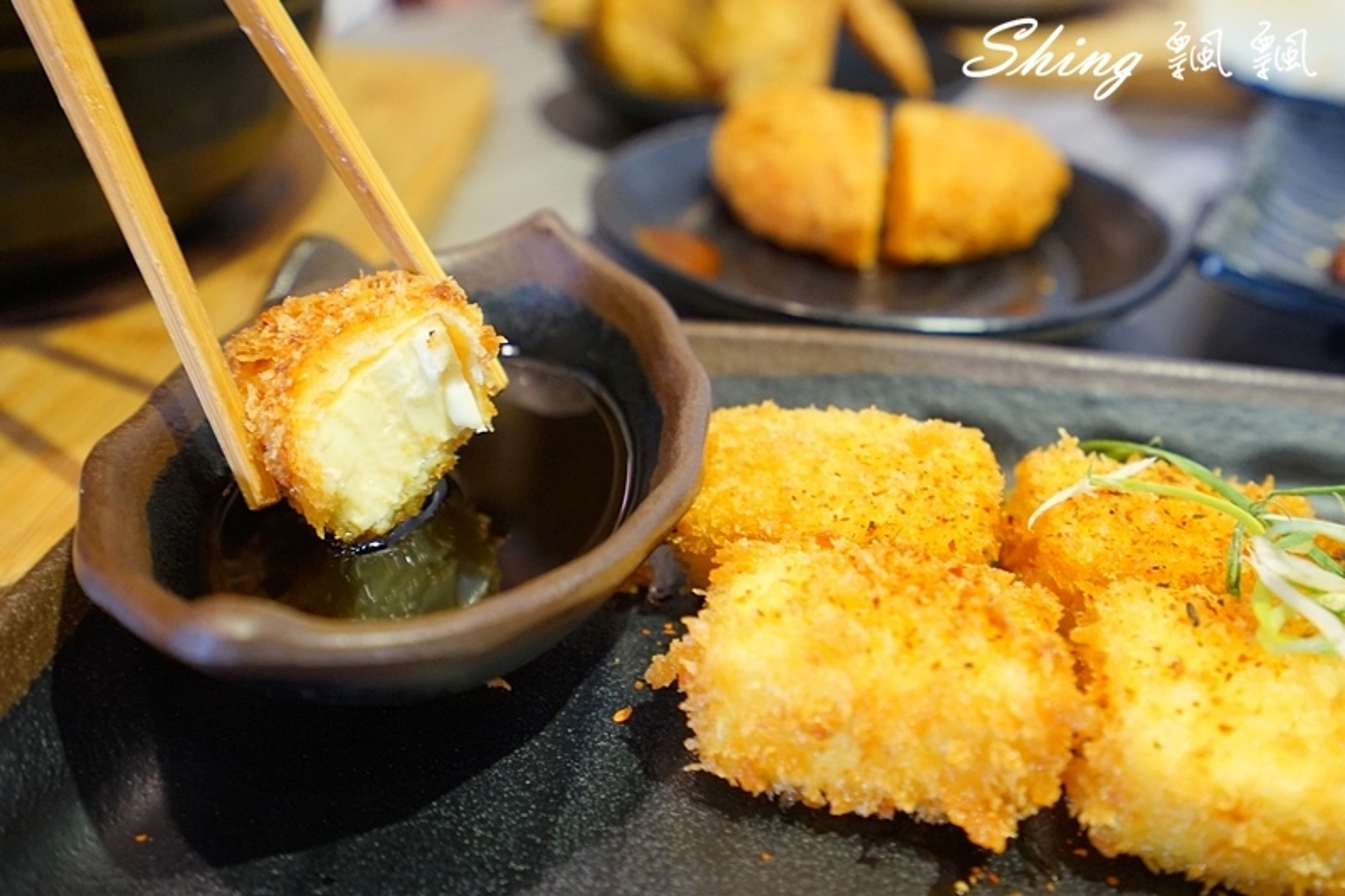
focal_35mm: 35
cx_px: 672
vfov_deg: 37.8
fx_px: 1307
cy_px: 448
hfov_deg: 54.4
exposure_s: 1/20
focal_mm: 35
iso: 1250
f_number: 5.6
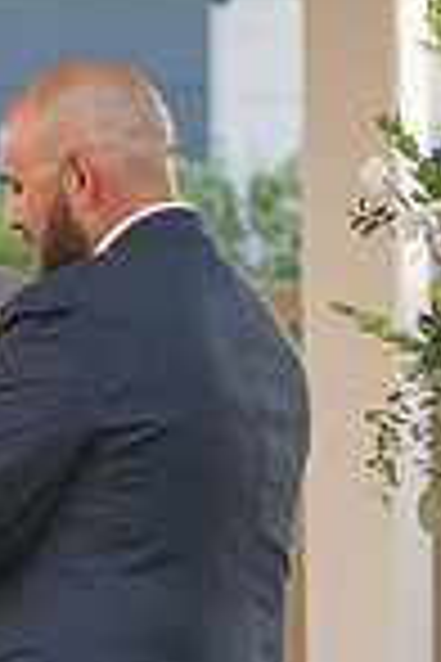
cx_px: -436
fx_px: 5898
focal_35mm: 321
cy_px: 847
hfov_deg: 4.2
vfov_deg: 6.4
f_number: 2.8
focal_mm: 70
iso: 400
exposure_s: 1/800
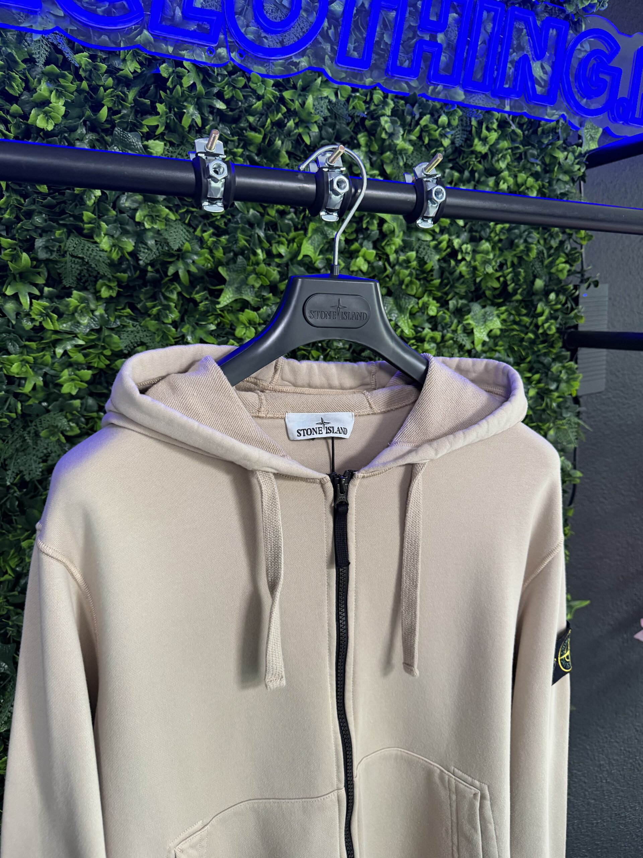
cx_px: 322
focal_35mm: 24
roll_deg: -2.2
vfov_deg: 71.6
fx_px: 594
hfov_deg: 56.8
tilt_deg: -10.4
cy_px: 429
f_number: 1.78
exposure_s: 1/51
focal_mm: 6.76
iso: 320
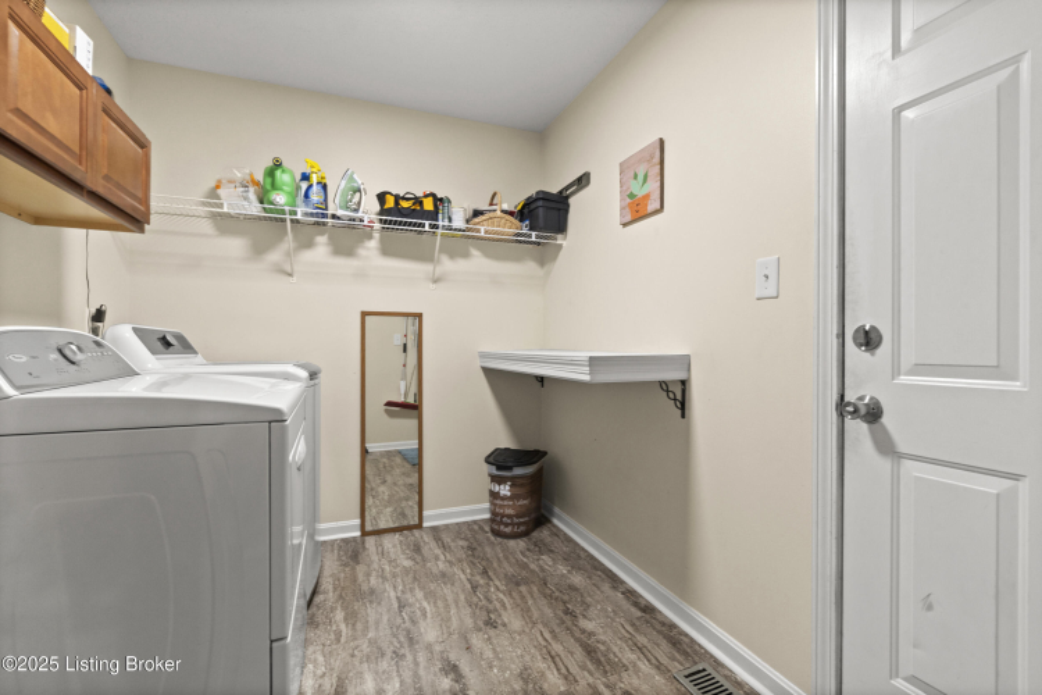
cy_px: 348
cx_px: 521
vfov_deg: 77.3
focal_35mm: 15
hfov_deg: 100.4
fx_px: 434
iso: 400
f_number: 8
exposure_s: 1/5
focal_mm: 10
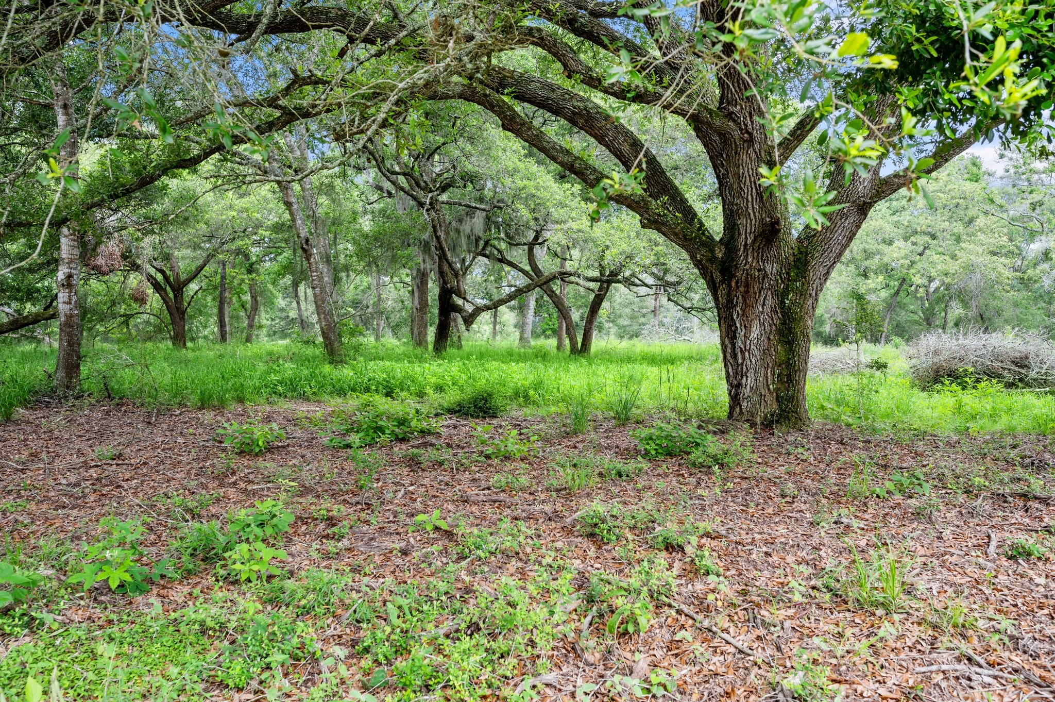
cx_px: 528
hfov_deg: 62.0
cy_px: 351
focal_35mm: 30
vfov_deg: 43.5
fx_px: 878
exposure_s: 1/160
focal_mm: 30
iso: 250
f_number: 6.3
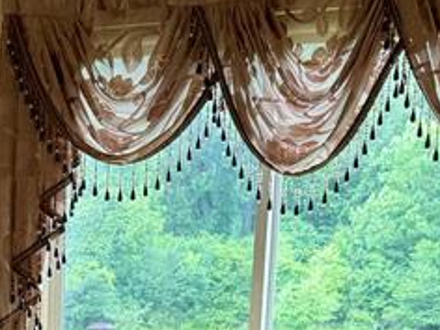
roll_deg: +0.9
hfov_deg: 18.1
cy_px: 559
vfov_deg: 13.1
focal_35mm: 104
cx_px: -63
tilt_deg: -14.3
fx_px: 1322
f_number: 1.78
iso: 125
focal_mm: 6.76
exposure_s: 1/120
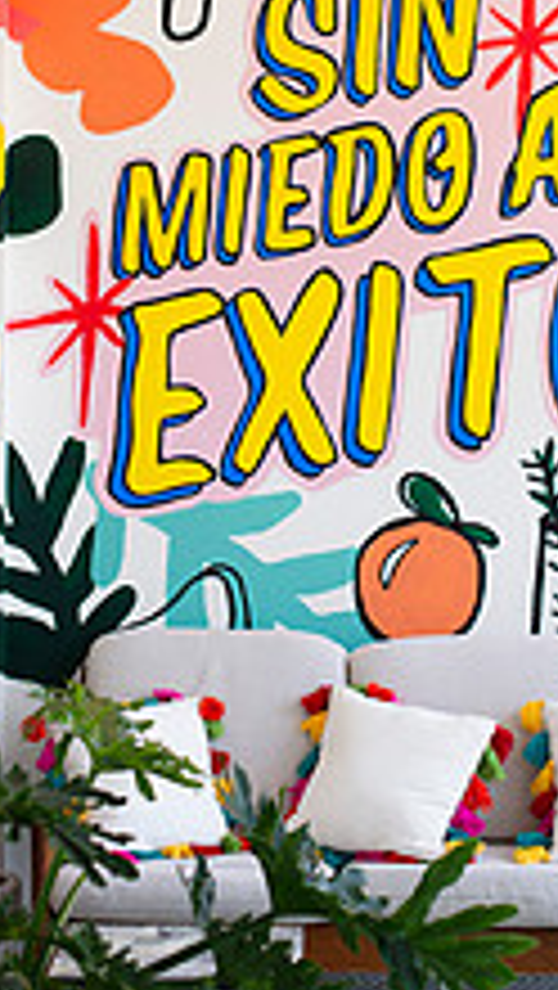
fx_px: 2810
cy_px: 243
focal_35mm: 107
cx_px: 256
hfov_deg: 11.3
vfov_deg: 19.8
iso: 200
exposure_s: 1/200
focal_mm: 50
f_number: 2.8
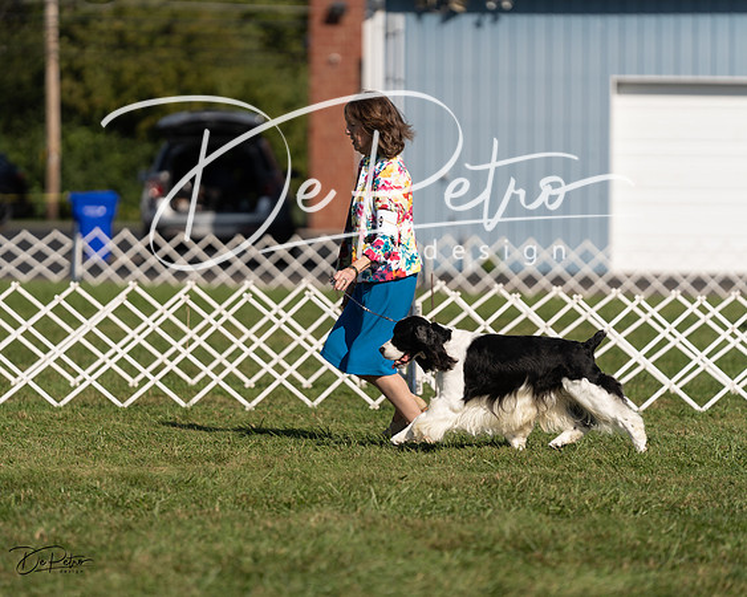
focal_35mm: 225
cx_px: 374
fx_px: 4978
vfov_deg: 6.9
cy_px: 298
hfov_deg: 8.6
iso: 100
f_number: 3.2
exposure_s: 1/2500
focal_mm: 200
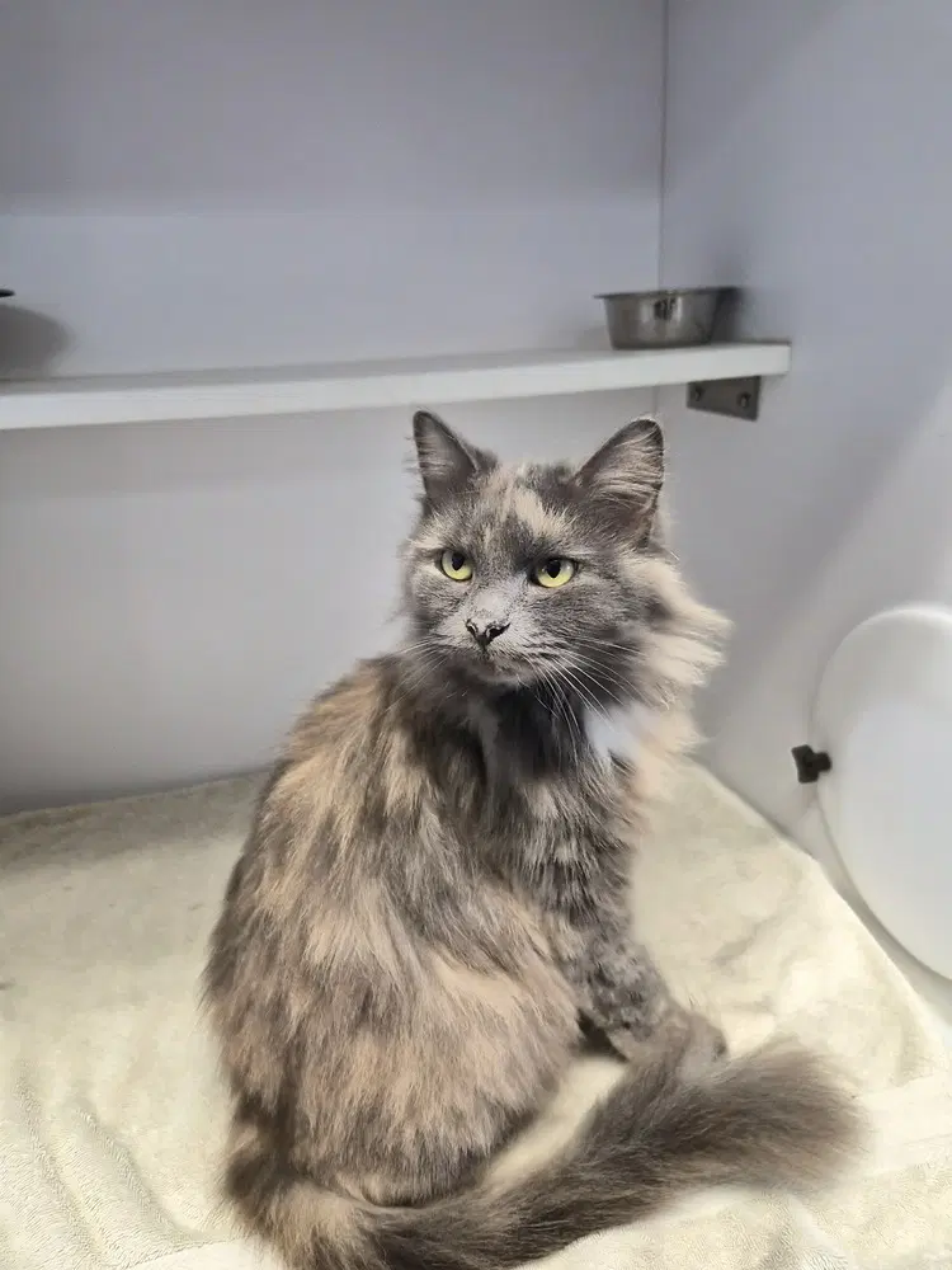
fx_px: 843
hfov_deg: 58.9
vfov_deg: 73.9
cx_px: 476
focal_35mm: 23
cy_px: 635
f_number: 1.8
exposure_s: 1/120
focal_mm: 5.4
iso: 320
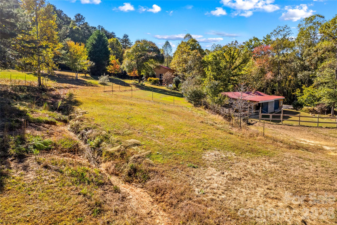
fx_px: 206
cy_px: 112
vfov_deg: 57.2
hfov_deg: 78.6
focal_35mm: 22
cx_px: 168
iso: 140
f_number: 2.8
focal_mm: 8.38
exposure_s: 1/1250
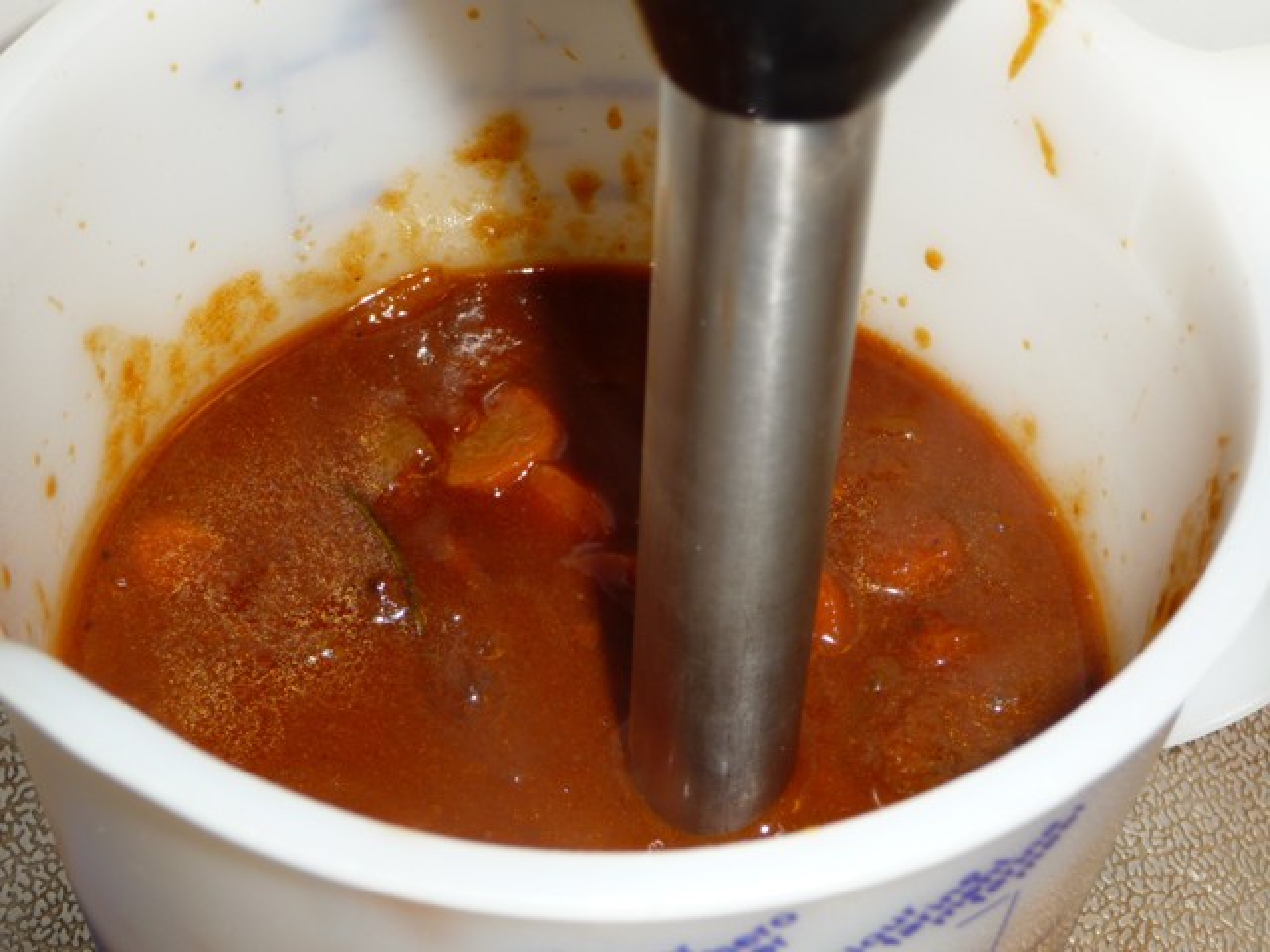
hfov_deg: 29.0
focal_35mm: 67
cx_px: 635
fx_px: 2458
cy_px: 476
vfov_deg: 21.9
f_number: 4.5
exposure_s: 1/30
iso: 100
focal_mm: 11.3
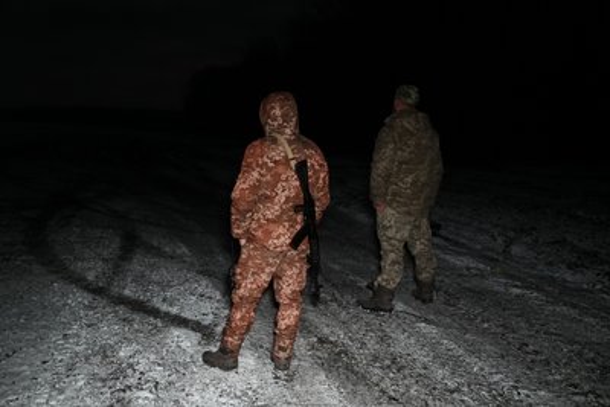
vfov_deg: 37.9
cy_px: 204
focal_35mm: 35
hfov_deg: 54.4
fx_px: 593
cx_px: 305
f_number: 2.8
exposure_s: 1/40
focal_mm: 35
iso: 6400
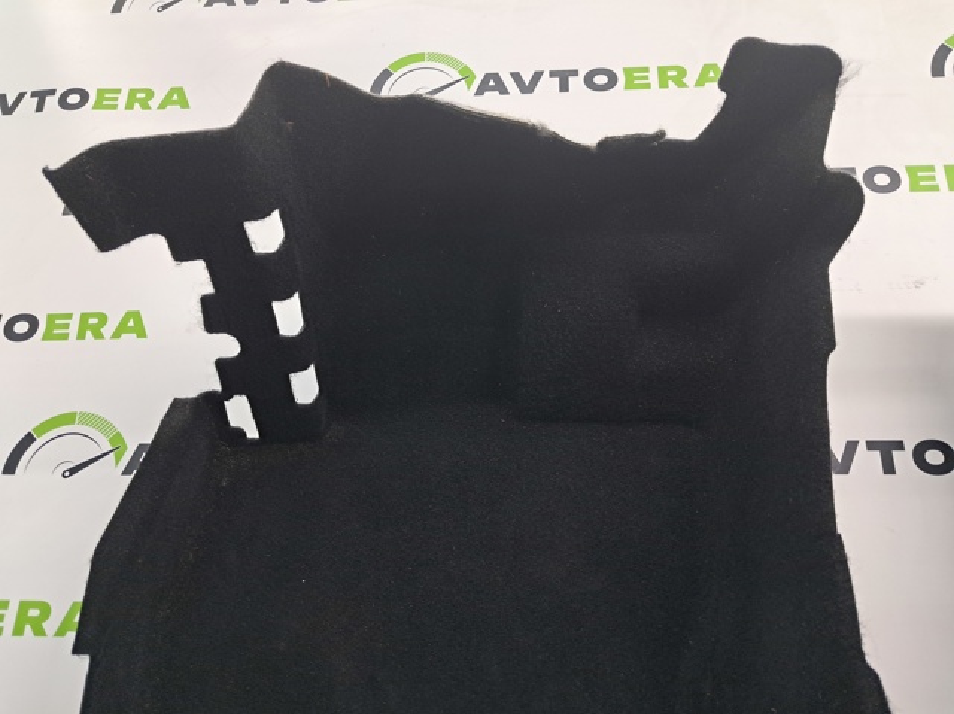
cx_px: 477
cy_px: 357
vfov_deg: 51.3
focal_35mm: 27
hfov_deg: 65.4
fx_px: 744
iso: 80
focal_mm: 4
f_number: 1.8
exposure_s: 1/50
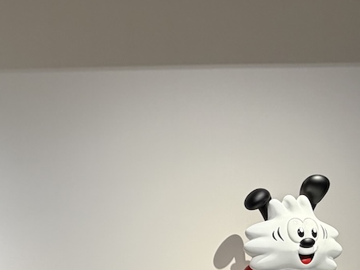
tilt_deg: -1.3
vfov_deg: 35.1
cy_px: 270
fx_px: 385
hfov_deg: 48.0
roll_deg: +0.6
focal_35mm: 37
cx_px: 85
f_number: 2.2
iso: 100
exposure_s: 1/120
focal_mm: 2.22
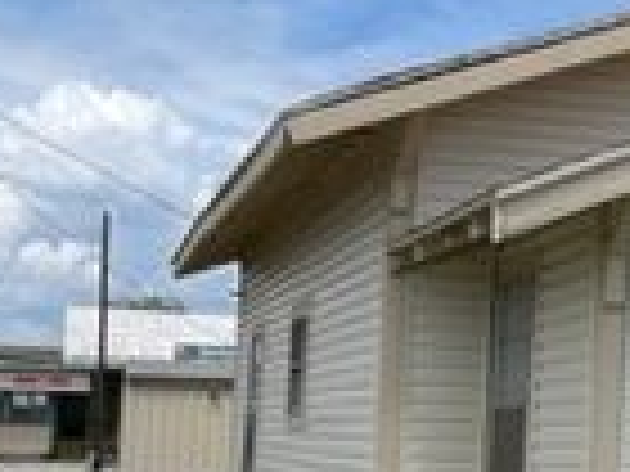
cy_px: 353
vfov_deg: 15.8
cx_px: 1022
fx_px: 1693
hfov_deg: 18.1
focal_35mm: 93
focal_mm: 5.1
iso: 32
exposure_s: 1/4902
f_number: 1.6
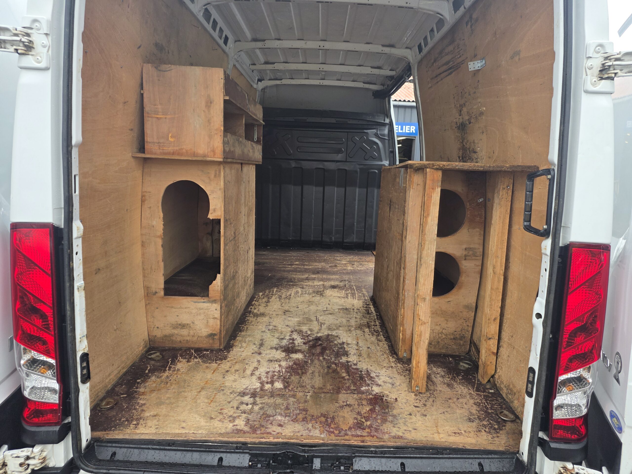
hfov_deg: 73.9
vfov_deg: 58.9
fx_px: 420
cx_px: 316
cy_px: 237
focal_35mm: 23
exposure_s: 1/180
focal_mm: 6.25
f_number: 1.7
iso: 50
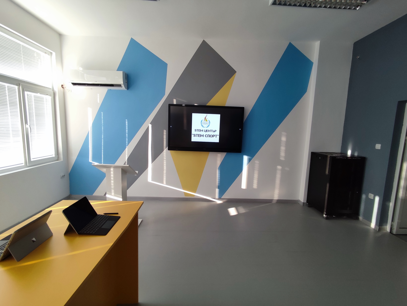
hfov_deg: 94.5
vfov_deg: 78.2
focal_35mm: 16
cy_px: 153
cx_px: 204
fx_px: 188
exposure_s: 1/100
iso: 150
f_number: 2.2
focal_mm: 1.65
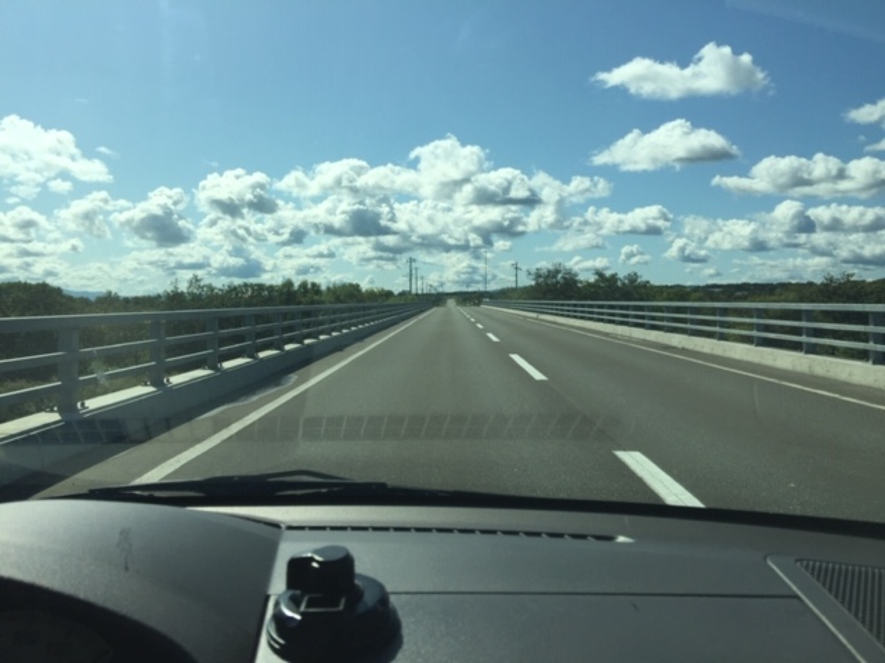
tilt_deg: +1.0
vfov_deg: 48.2
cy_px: 332
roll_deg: -0.4
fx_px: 741
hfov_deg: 61.7
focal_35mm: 29
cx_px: 442
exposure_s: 1/3597
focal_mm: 4.15
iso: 32
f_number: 2.2
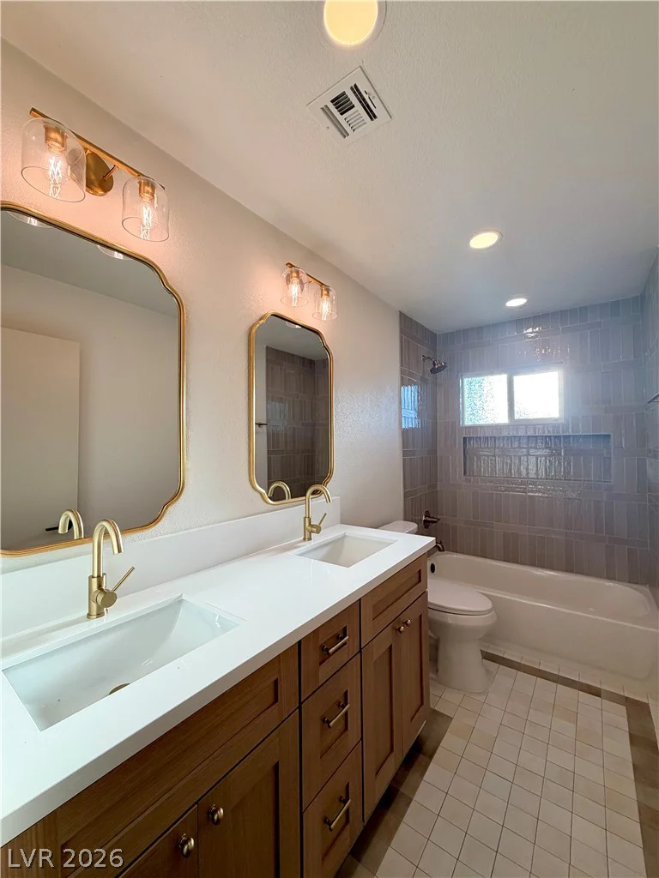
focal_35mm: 14
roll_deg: +0.7
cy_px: 439
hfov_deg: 85.7
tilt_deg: +1.5
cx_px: 330
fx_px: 355
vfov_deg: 102.1
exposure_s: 1/187
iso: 40
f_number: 2.2
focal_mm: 2.22
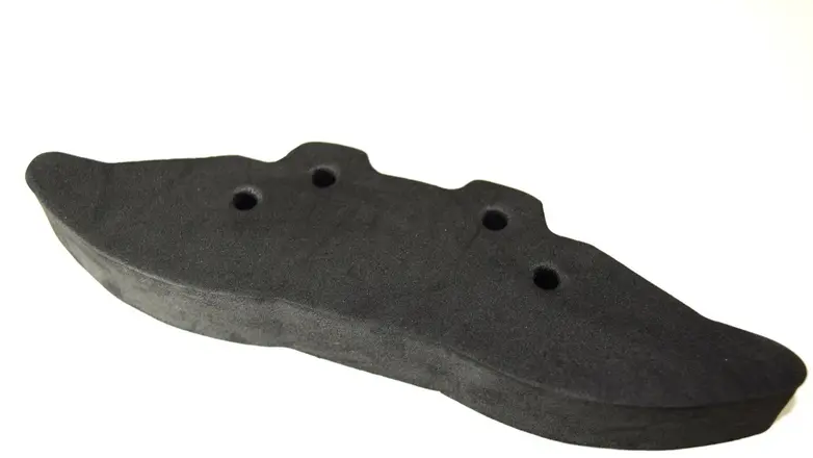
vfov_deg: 26.5
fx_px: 970
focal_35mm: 45
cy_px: 261
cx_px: 403
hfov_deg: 45.5
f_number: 5
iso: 100
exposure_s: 1/60
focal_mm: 28
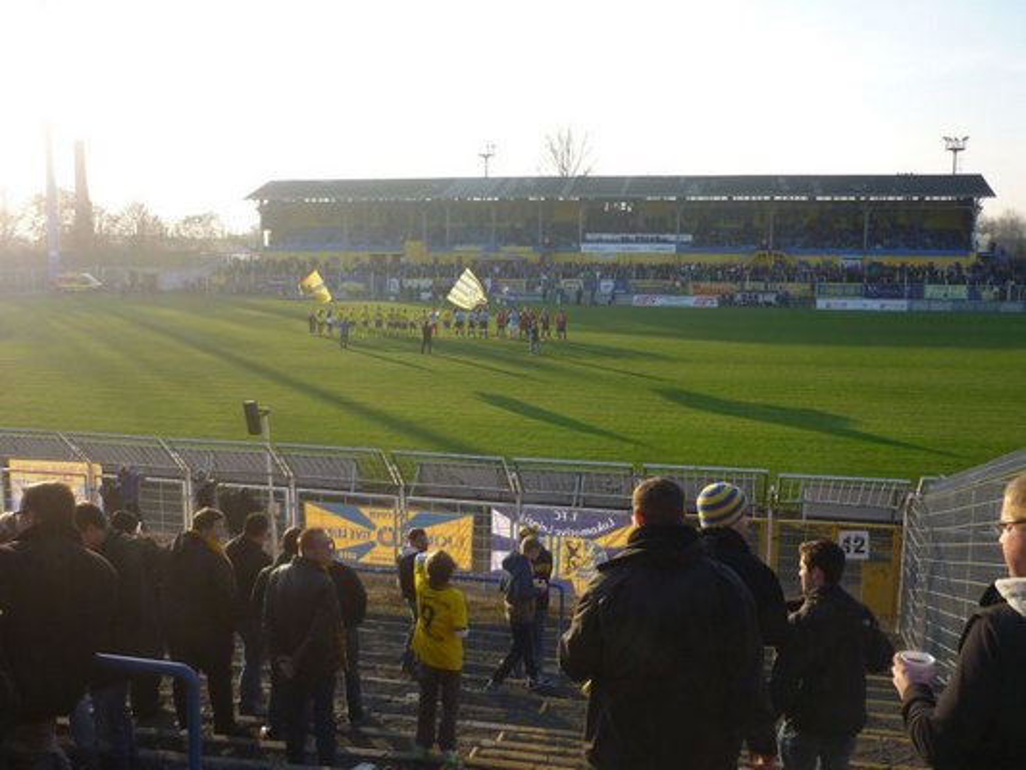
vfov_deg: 43.0
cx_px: 513
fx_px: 978
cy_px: 385
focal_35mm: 33
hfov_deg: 55.3
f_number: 2.8
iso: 80
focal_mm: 5.5
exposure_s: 1/400
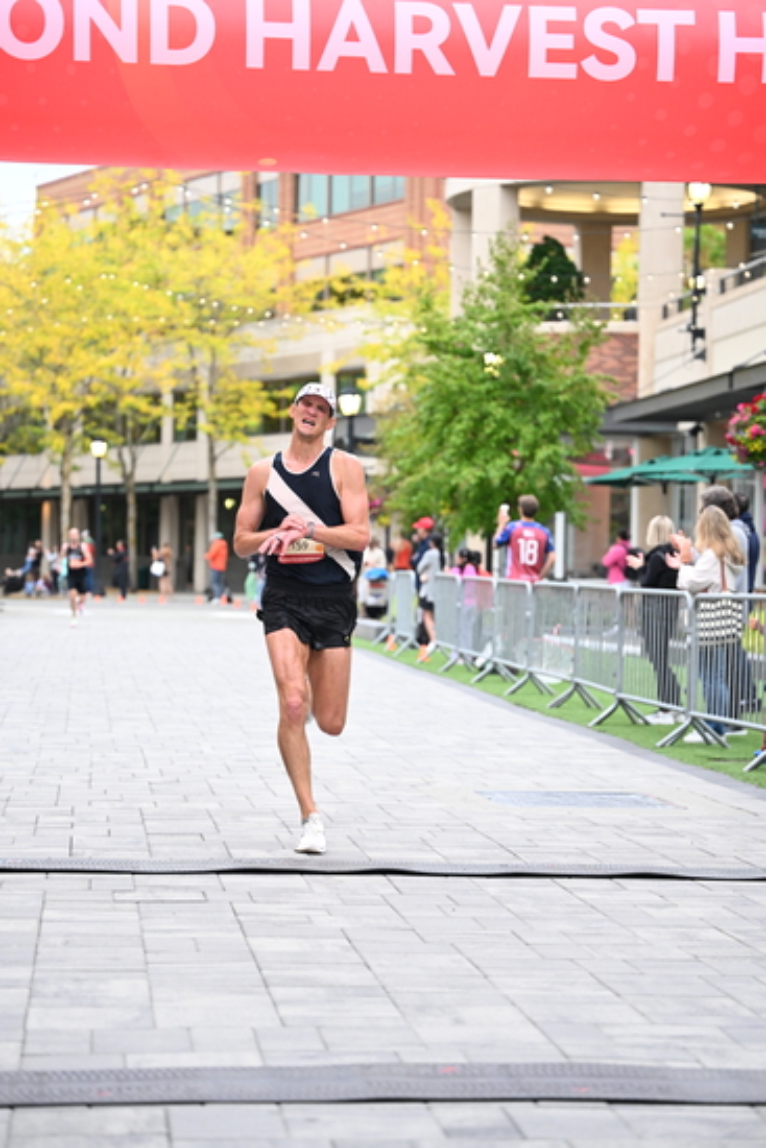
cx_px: 383
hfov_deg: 16.7
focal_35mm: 82
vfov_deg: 24.8
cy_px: 574
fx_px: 2615
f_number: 2.8
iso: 1600
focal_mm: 82
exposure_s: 1/800
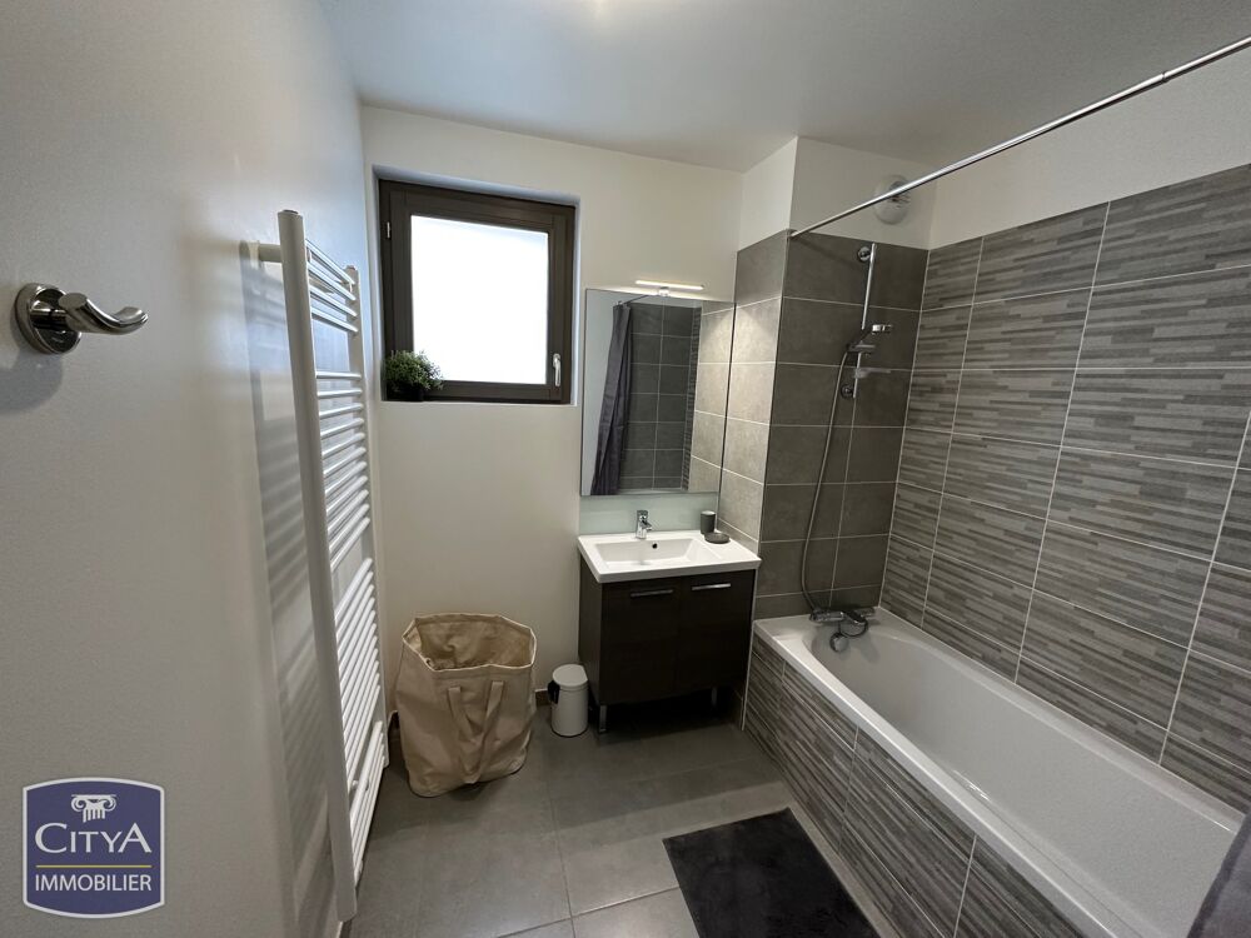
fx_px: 506
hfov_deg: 102.1
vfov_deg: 85.7
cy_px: 469
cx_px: 626
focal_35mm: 14
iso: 200
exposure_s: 1/100
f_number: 2.2
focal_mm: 2.22
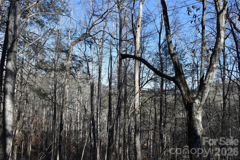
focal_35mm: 34
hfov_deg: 55.1
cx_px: 120
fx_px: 230
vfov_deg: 38.4
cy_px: 80
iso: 200
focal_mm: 23
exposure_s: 1/320
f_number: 9
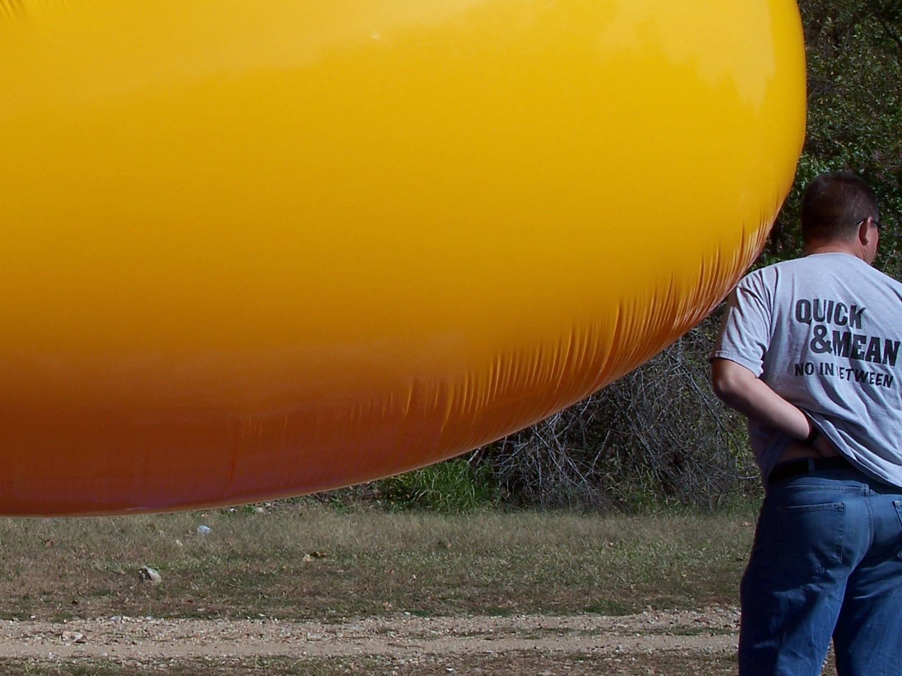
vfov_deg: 19.8
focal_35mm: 74
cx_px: 38
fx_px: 1928
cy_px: 203
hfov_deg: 25.3
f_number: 5.6
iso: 64
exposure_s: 1/640
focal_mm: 7.8
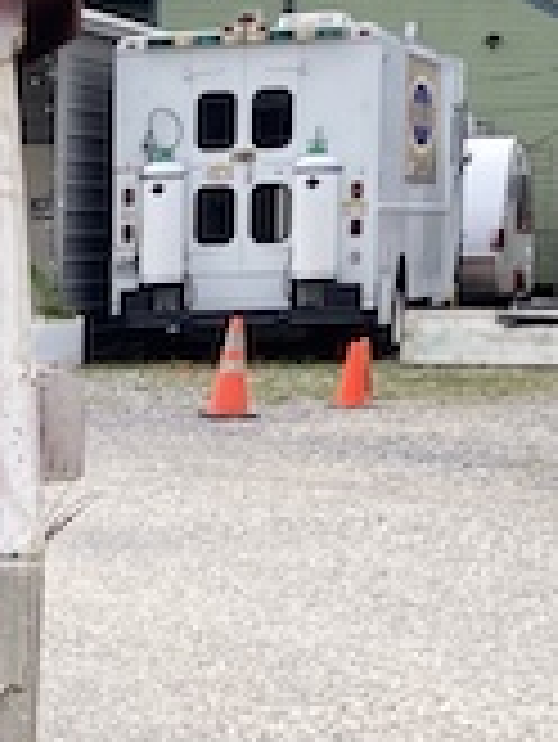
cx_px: -423
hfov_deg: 10.3
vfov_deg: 14.1
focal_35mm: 136
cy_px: 863
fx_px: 2919
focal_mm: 3.99
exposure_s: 1/1548
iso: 20
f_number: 1.8
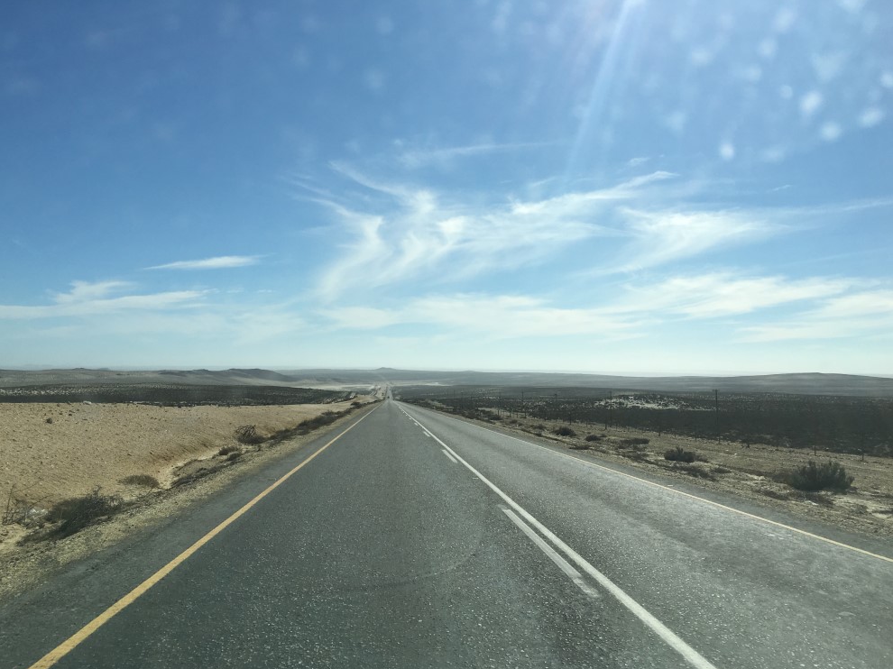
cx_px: 446
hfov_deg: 60.0
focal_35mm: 30
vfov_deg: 46.8
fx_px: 774
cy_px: 345
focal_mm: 4.15
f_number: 2.2
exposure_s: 1/3846
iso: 25
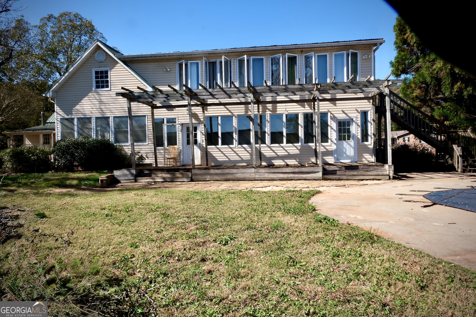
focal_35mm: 24
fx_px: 317
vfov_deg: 53.1
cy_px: 158
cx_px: 238
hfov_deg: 73.7
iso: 125
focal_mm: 16
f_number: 20
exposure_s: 1/27
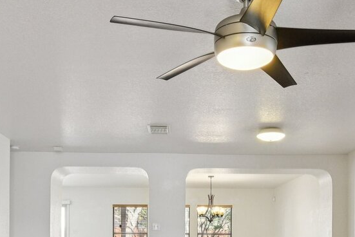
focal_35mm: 47
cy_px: 238
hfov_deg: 41.9
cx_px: 178
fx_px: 464
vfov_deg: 27.0
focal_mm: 16
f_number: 8
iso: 1800
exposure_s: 1/15
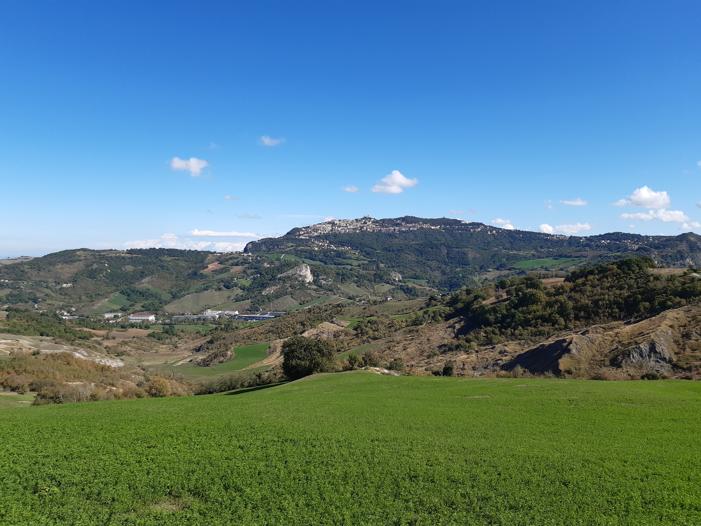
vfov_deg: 53.1
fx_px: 527
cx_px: 350
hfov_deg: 67.3
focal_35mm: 26
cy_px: 263
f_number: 1.7
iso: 40
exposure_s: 1/1745
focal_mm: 3.92
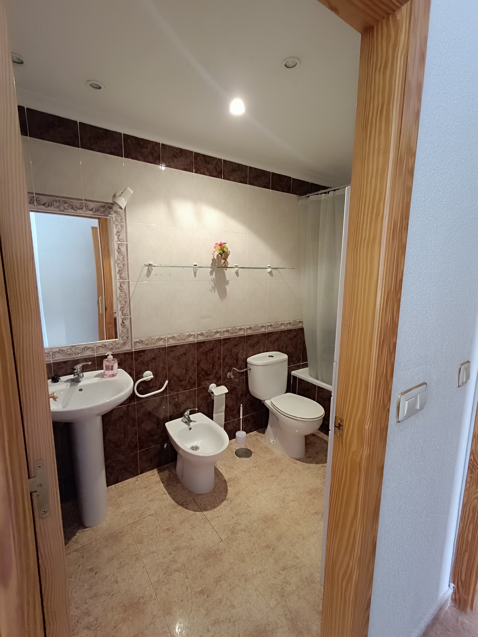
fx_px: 295
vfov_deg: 94.5
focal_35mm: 16
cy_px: 318
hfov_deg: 78.1
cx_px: 239
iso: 958
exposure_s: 1/33.3
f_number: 2.2
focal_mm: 1.66
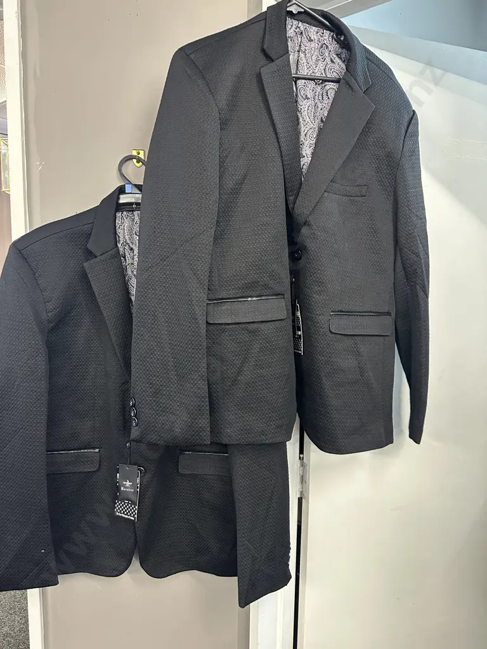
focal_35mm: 24
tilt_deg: -6.9
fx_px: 450
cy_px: 324
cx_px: 244
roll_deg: -1.3
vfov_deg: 71.6
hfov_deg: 56.8
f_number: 1.78
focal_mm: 6.86
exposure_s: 1/50
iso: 500
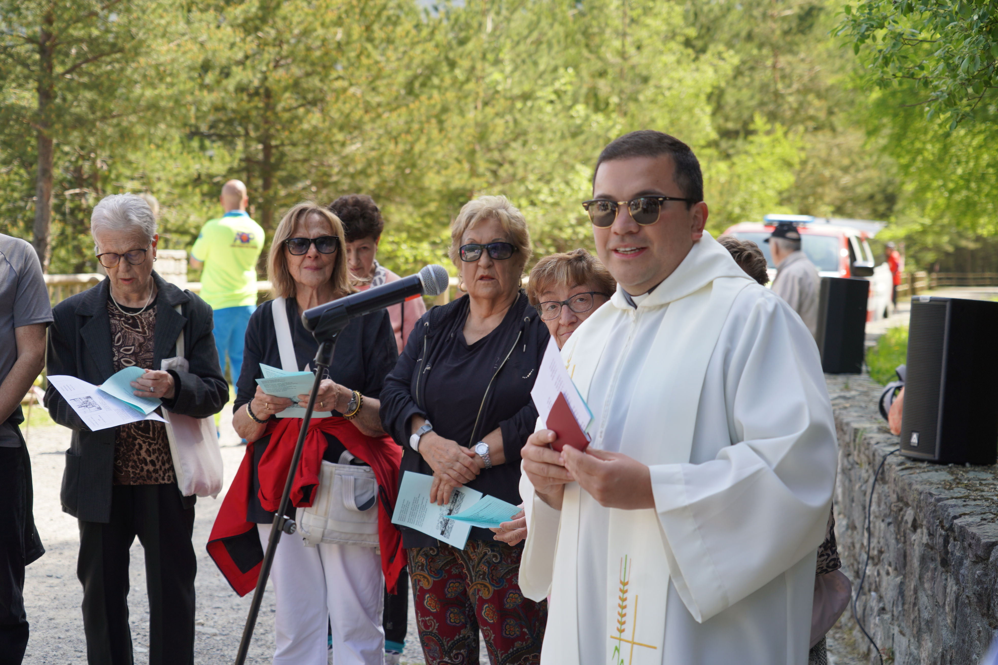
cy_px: 332
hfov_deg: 27.7
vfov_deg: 18.7
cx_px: 499
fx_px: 2024
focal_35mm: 73
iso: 125
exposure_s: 1/160
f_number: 5.6
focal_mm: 73
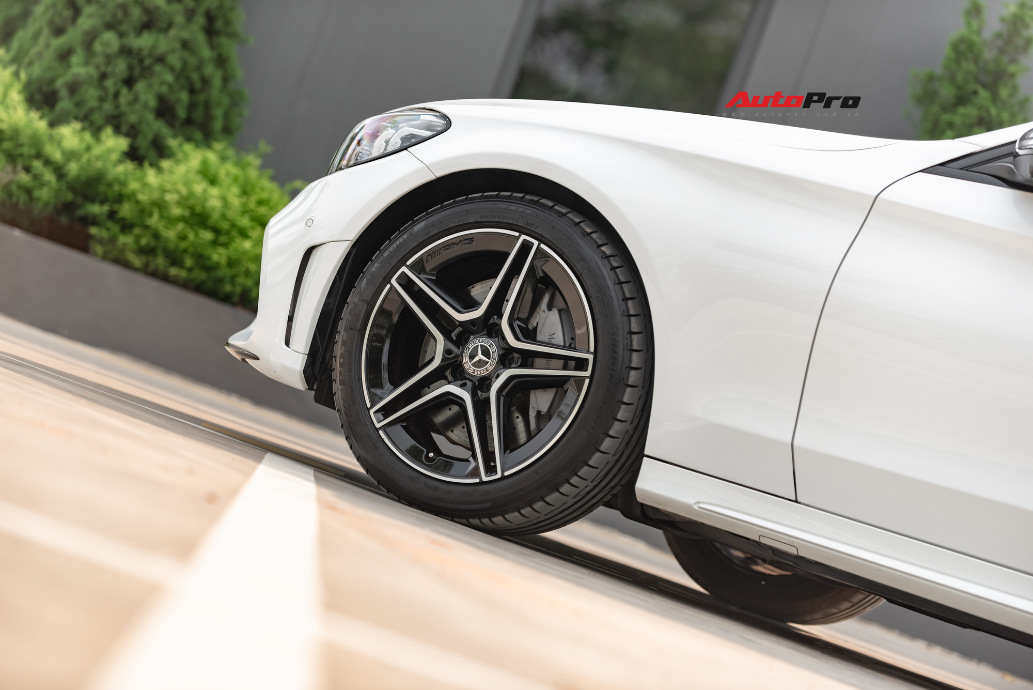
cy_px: 345
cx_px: 516
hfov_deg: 15.8
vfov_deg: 10.6
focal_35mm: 130
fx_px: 3731
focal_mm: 130
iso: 400
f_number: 3.2
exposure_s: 1/1250
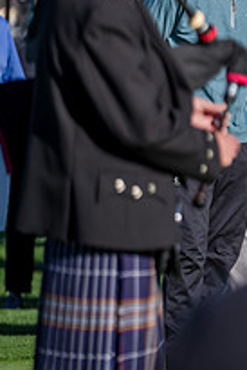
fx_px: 4500
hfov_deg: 3.1
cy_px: 65
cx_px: 207
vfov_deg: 4.7
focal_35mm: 438
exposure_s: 1/8000
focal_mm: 200
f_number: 2.8
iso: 400
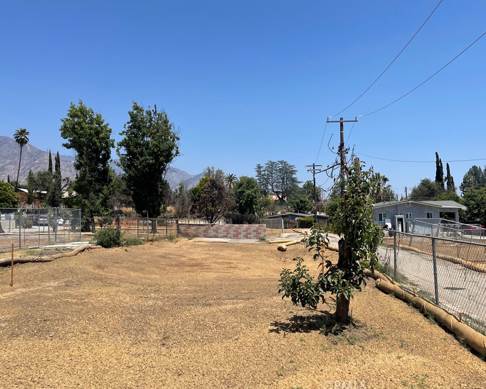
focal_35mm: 27
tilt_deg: +5.4
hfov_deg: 64.0
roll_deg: +0.9
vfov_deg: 53.2
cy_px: 191
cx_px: 253
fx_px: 388
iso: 32
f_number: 1.6
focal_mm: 5.1
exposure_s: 1/3922
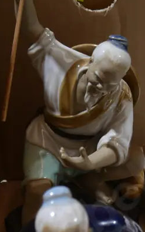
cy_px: 125
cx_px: 220
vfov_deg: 26.8
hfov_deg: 15.6
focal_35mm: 77
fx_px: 487
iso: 200
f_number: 3.5
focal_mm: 14
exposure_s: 1/60
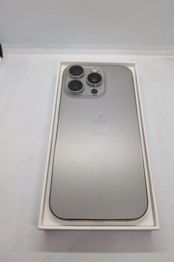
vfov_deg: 71.5
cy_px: 135
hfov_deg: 51.2
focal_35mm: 25
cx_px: 95
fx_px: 181
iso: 50
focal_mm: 6.4
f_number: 1.8
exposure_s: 1/182
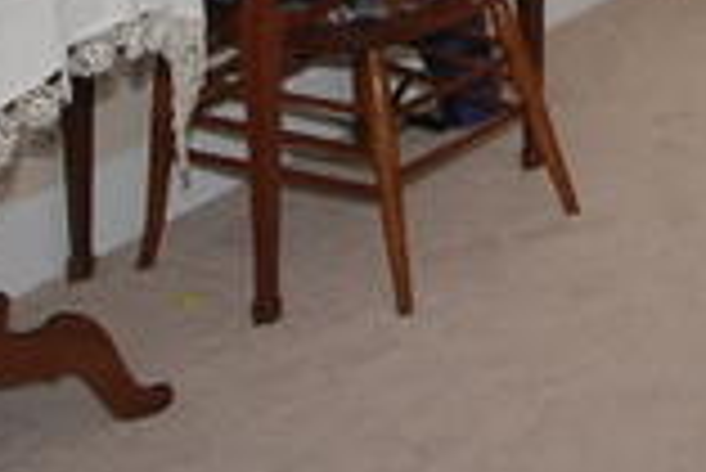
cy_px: -661
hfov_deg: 16.9
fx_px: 2100
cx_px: 1120
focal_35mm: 107
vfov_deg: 10.9
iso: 400
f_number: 6.3
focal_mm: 14
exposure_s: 1/160
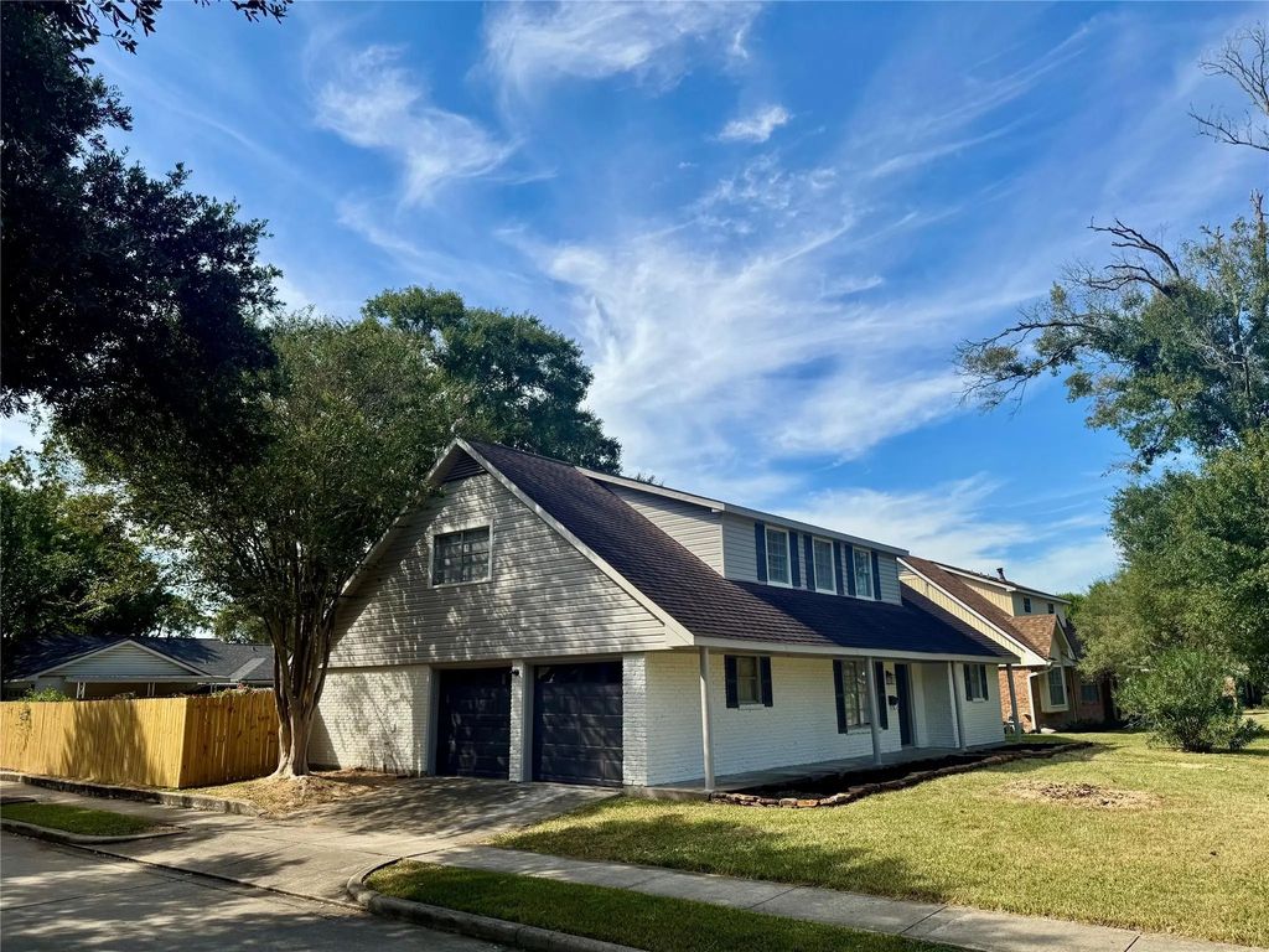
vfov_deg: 56.8
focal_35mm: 24
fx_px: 880
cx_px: 634
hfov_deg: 71.6
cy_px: 476
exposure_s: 1/4608
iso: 80
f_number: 1.78
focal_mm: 6.76
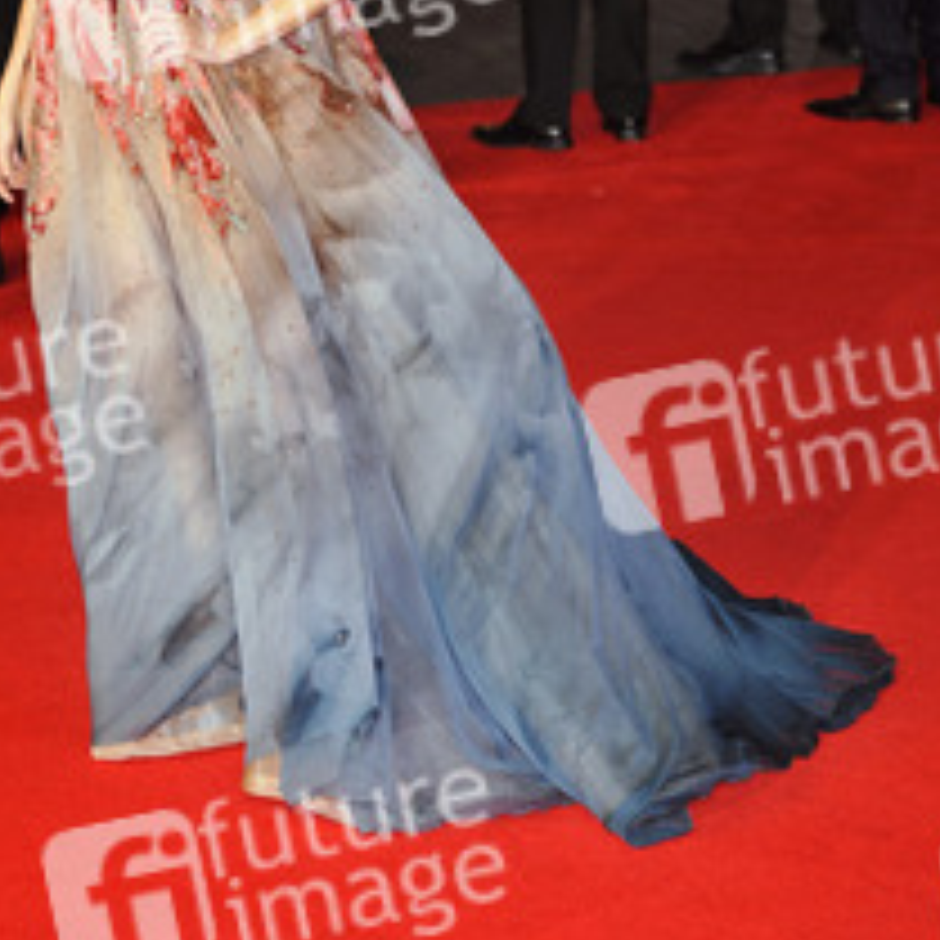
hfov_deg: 13.4
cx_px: 407
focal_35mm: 130
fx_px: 3994
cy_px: 202
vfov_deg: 13.4
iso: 1000
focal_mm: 80
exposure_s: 1/250
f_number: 4
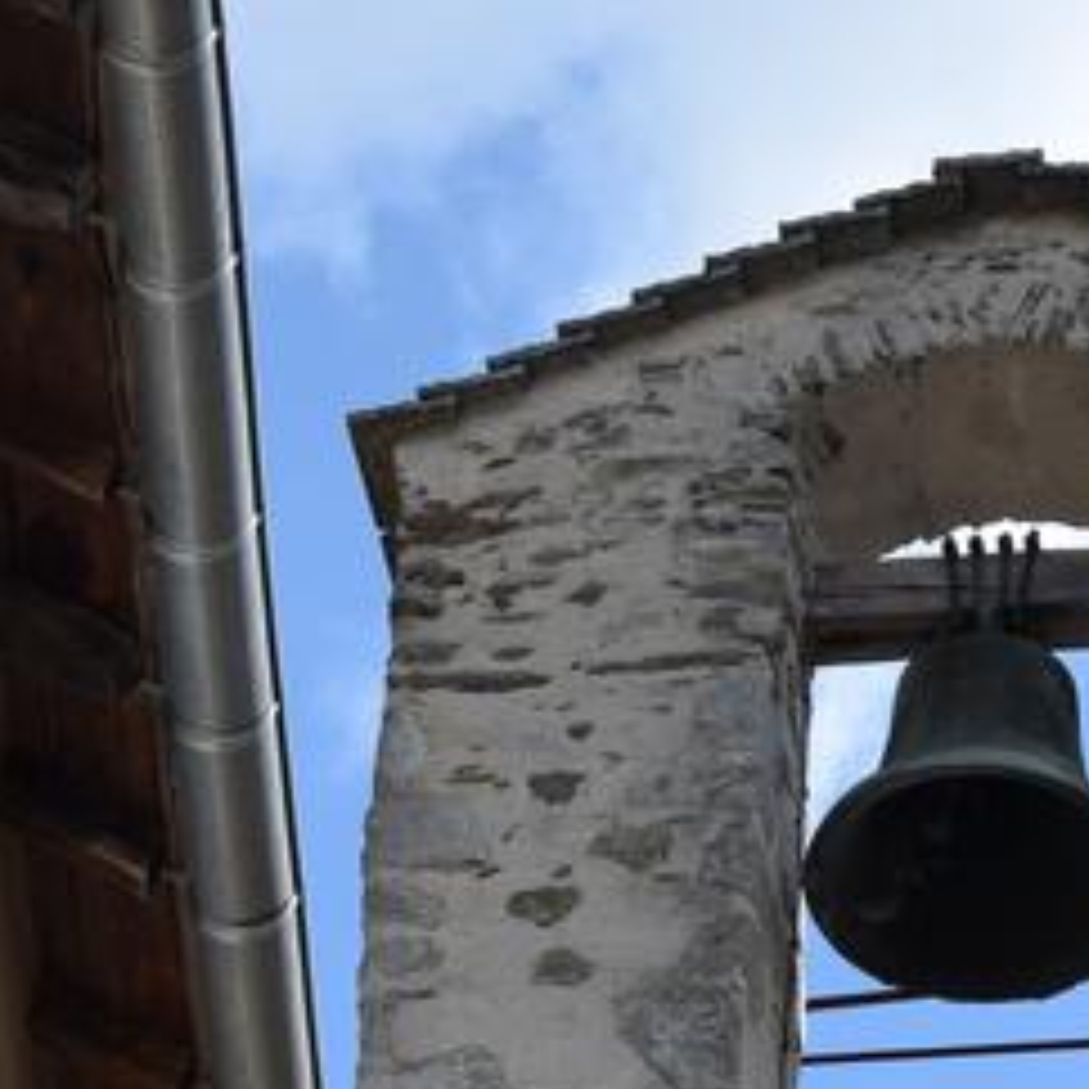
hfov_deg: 7.7
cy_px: 878
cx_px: 796
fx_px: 8115
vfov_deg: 7.7
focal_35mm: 228
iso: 200
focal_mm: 48
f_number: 9
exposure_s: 1/320
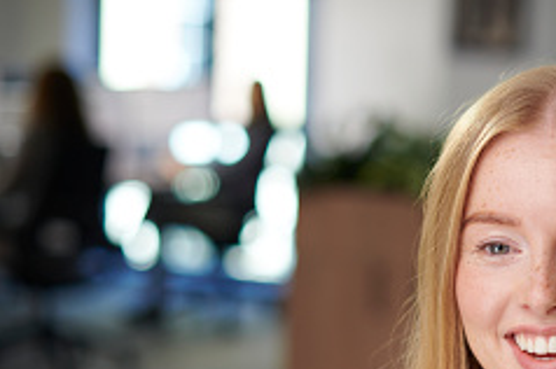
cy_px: 258
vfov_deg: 12.7
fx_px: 1650
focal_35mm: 107
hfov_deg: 18.8
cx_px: 499
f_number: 2.2
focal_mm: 50
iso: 250
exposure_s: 1/320
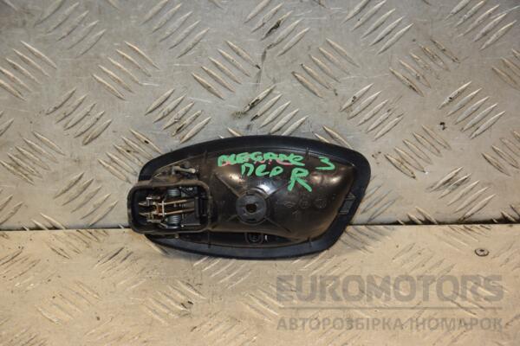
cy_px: 173
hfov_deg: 19.5
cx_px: 260
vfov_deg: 13.0
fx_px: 1517
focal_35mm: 105
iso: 800
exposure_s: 1/160
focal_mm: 70
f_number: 5.3
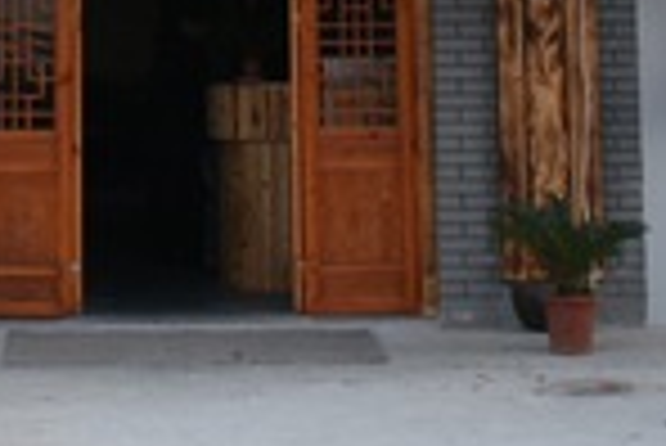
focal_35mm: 146
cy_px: -473
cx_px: 153
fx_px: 2704
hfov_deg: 14.0
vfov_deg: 8.8
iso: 125
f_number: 5.6
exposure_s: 1/125
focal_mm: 20
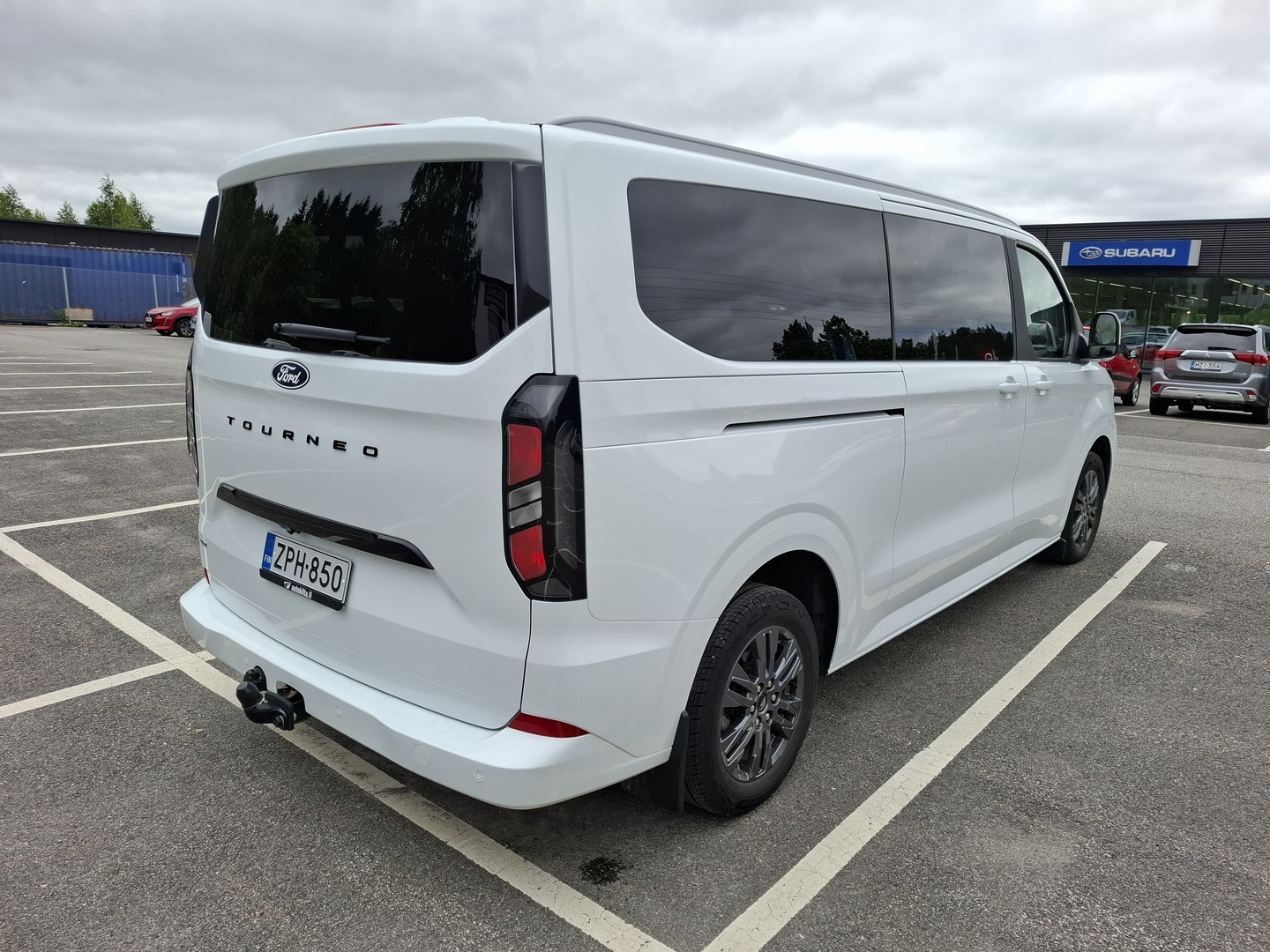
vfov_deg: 58.9
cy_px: 476
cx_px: 635
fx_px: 844
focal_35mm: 23
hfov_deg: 73.9
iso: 50
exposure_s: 1/1277
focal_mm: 5.54
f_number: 1.8
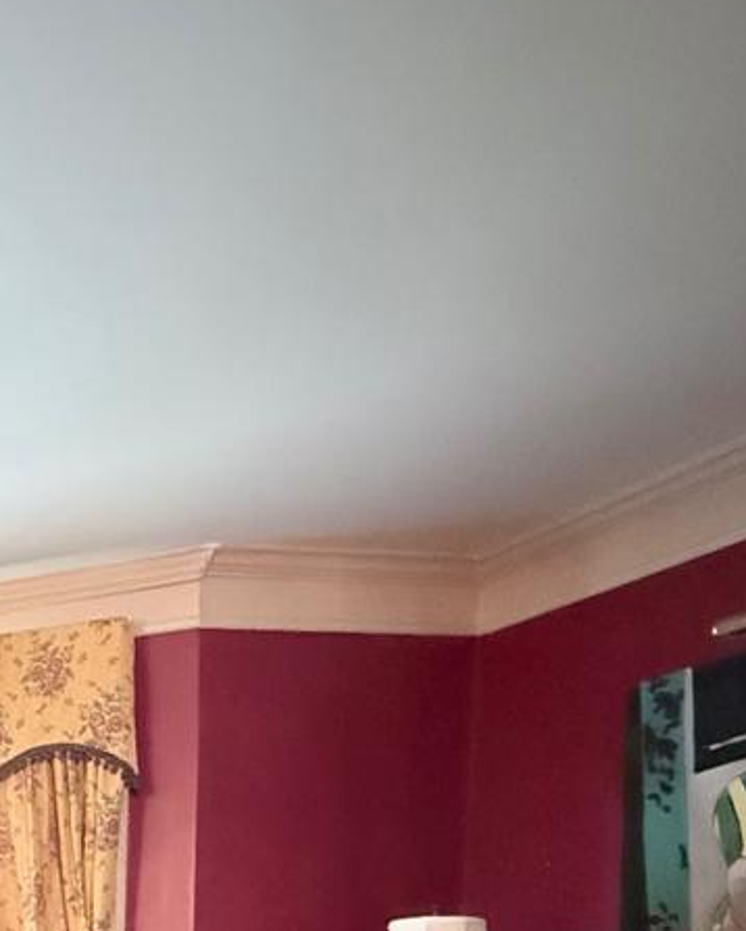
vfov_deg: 35.6
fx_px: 1214
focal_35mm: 44
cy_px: 1035
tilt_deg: -2.7
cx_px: -350
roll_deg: -0.8
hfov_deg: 26.0
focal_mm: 2.22
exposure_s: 1/30
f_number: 2.2
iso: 2500
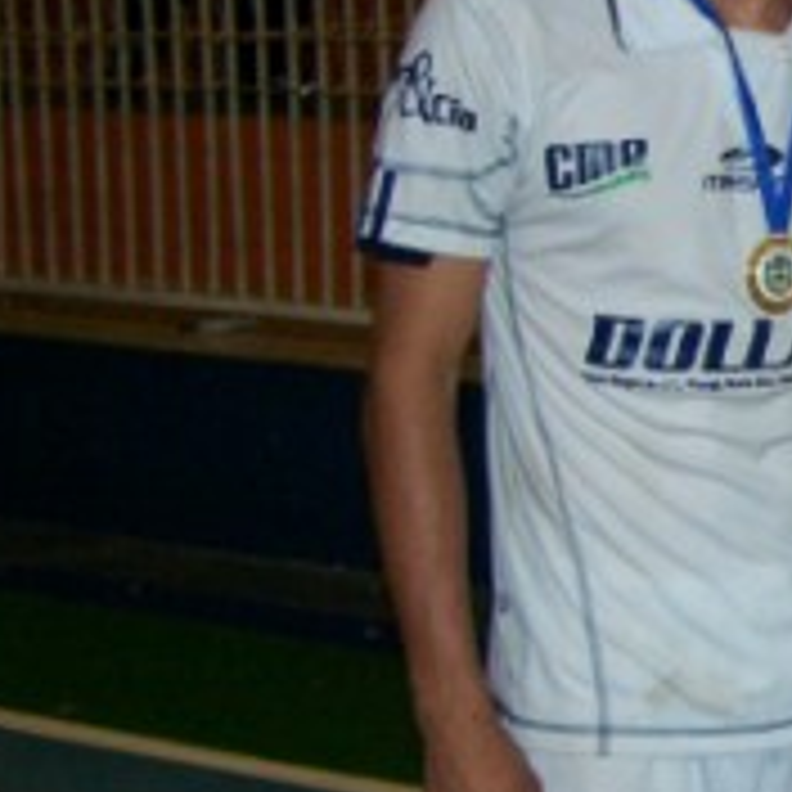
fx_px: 3158
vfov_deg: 14.3
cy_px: 392
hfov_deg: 13.0
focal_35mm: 122
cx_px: 1406
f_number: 2.8
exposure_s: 1/60
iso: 160
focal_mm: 6.3
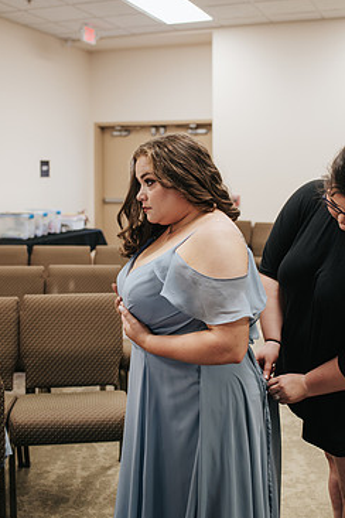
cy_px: 235
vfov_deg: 45.4
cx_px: 184
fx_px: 618
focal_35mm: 43
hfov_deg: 31.2
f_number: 2.8
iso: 720
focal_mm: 35
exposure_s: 1/125
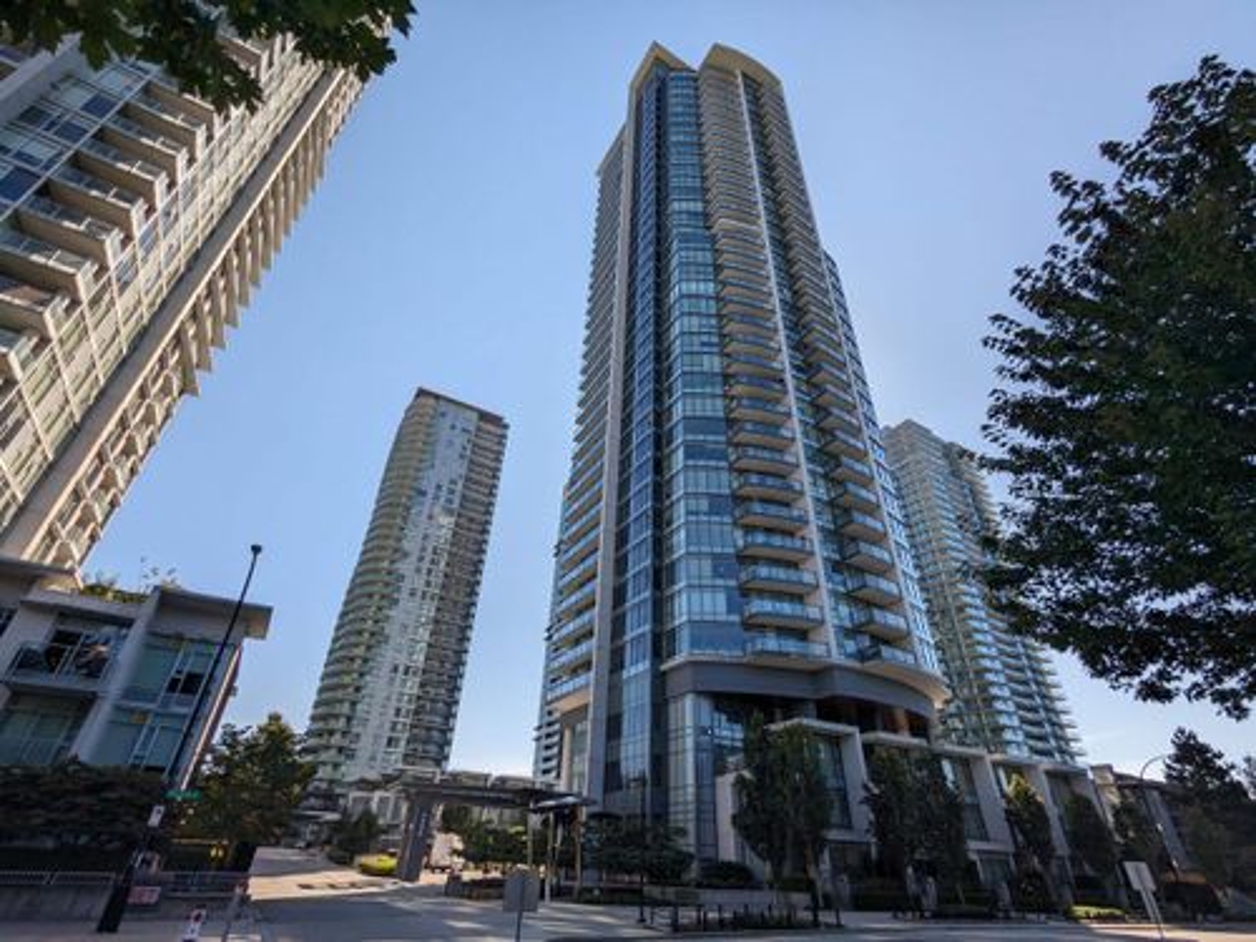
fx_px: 581
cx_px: 628
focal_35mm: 16
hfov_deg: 94.5
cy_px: 471
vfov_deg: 78.1
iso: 55
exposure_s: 1/1832
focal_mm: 2.35
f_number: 2.2
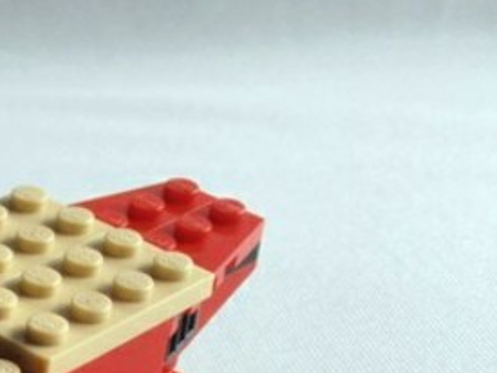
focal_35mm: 121
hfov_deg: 15.4
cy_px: 493
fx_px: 1737
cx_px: -173
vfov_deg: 11.9
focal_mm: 6.61
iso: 80
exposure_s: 1/200
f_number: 3.9
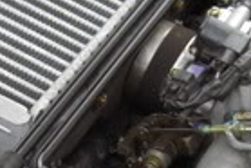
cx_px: 107
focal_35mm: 182
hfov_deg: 11.3
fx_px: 1270
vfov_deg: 7.3
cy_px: 313
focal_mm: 6.2
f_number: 2.7
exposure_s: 1/125
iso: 100
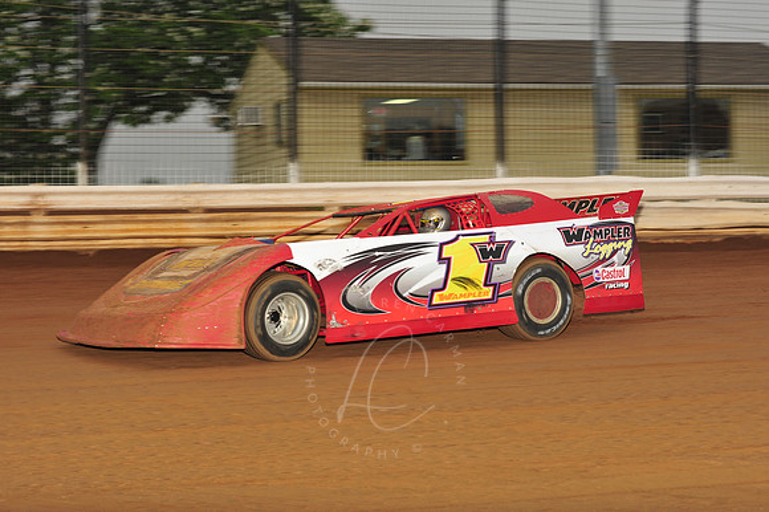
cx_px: 384
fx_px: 1836
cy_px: 256
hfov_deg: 23.7
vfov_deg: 15.9
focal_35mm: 86
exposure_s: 1/320
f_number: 7.1
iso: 800
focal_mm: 86
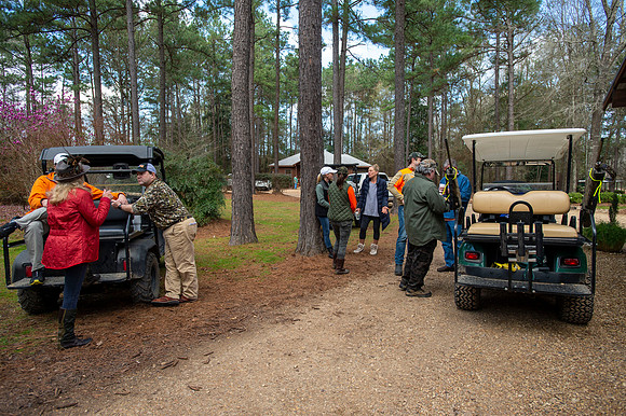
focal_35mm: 22
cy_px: 208
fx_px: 382
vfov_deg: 57.2
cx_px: 313
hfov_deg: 78.6
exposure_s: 1/200
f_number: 4
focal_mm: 22
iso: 100
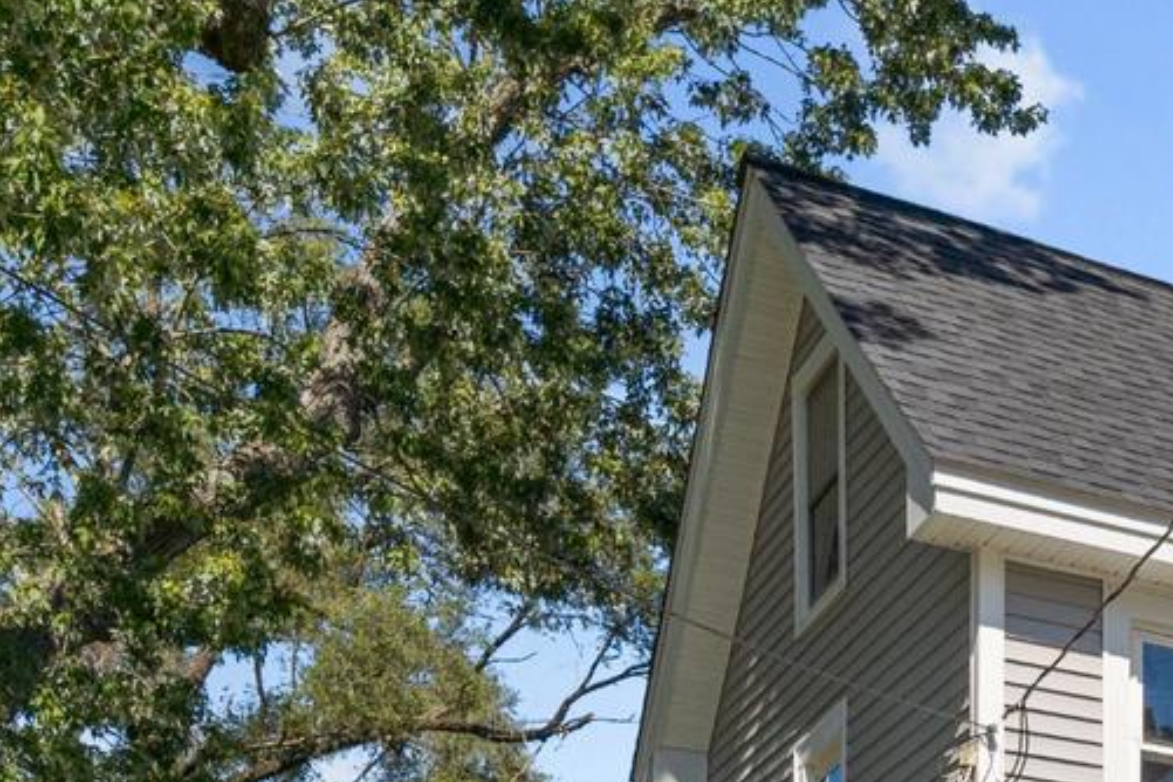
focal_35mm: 72
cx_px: 1608
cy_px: 967
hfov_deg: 24.0
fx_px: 2332
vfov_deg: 18.0
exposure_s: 1/1250
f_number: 7.1
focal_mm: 16.6
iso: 200
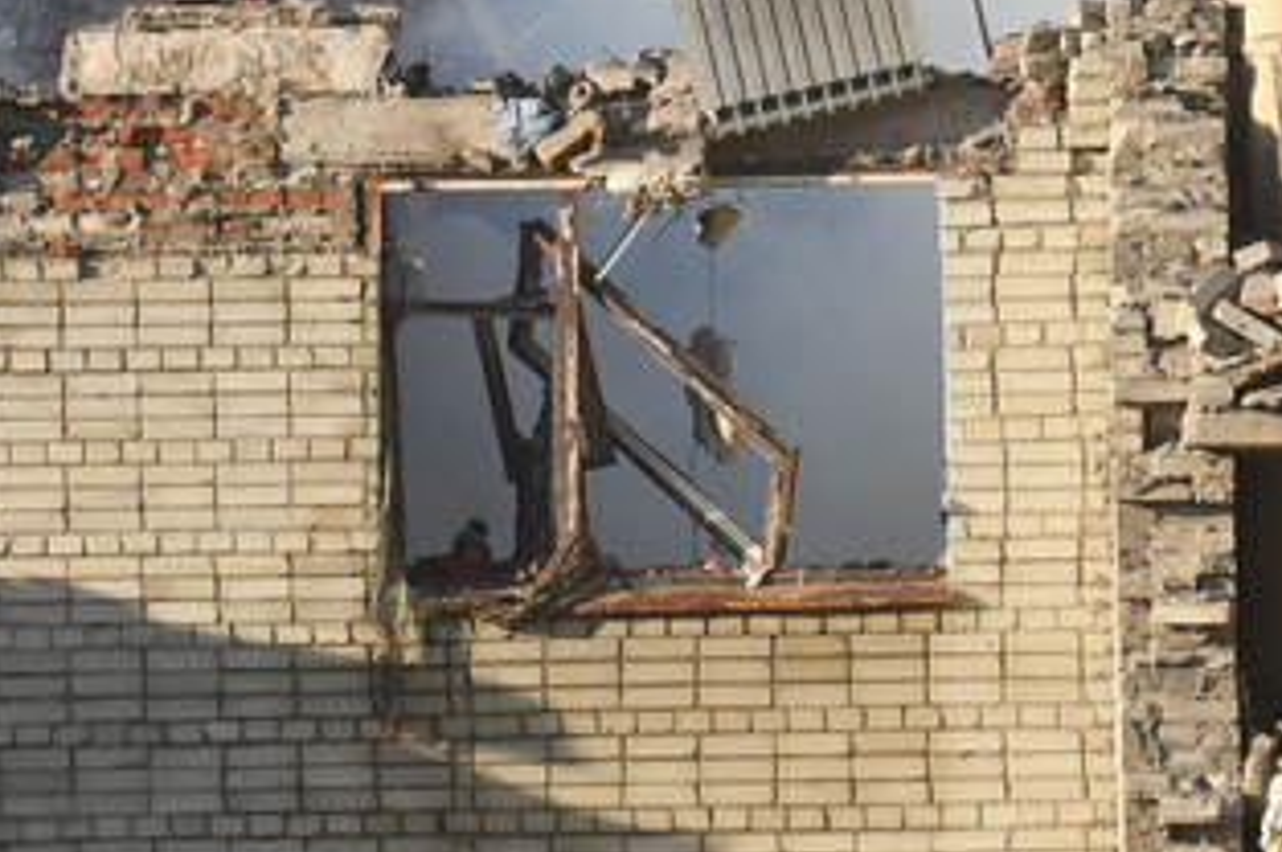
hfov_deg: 7.2
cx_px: -115
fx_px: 10138
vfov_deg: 4.8
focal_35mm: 285
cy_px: 524
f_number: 8
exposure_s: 1/800
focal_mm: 58
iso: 450
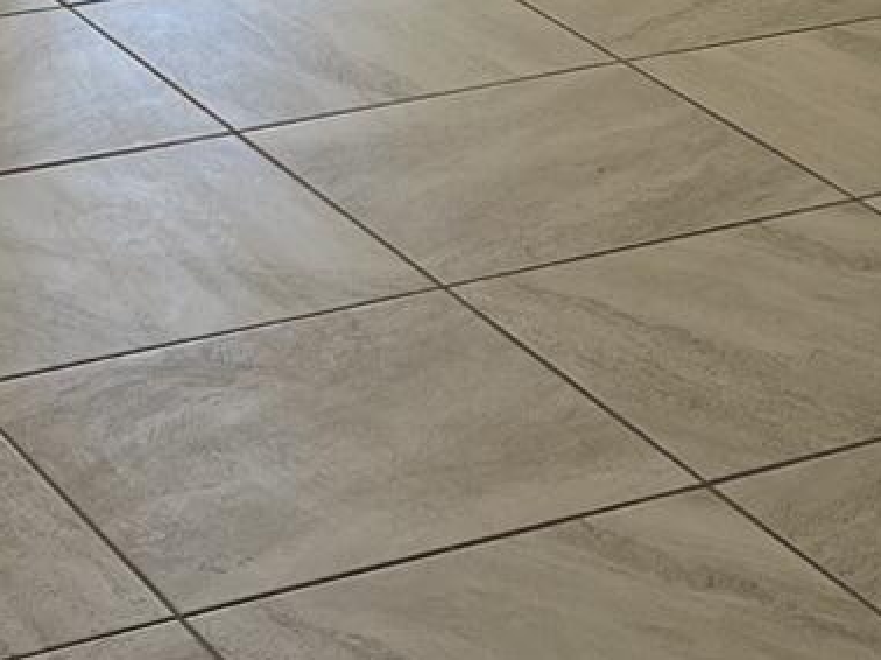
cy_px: -882
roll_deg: -2.6
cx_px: 818
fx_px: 3586
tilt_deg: -3.5
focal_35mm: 141
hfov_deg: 13.9
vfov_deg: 9.4
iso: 32
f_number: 1.5
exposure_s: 1/134
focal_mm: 5.7
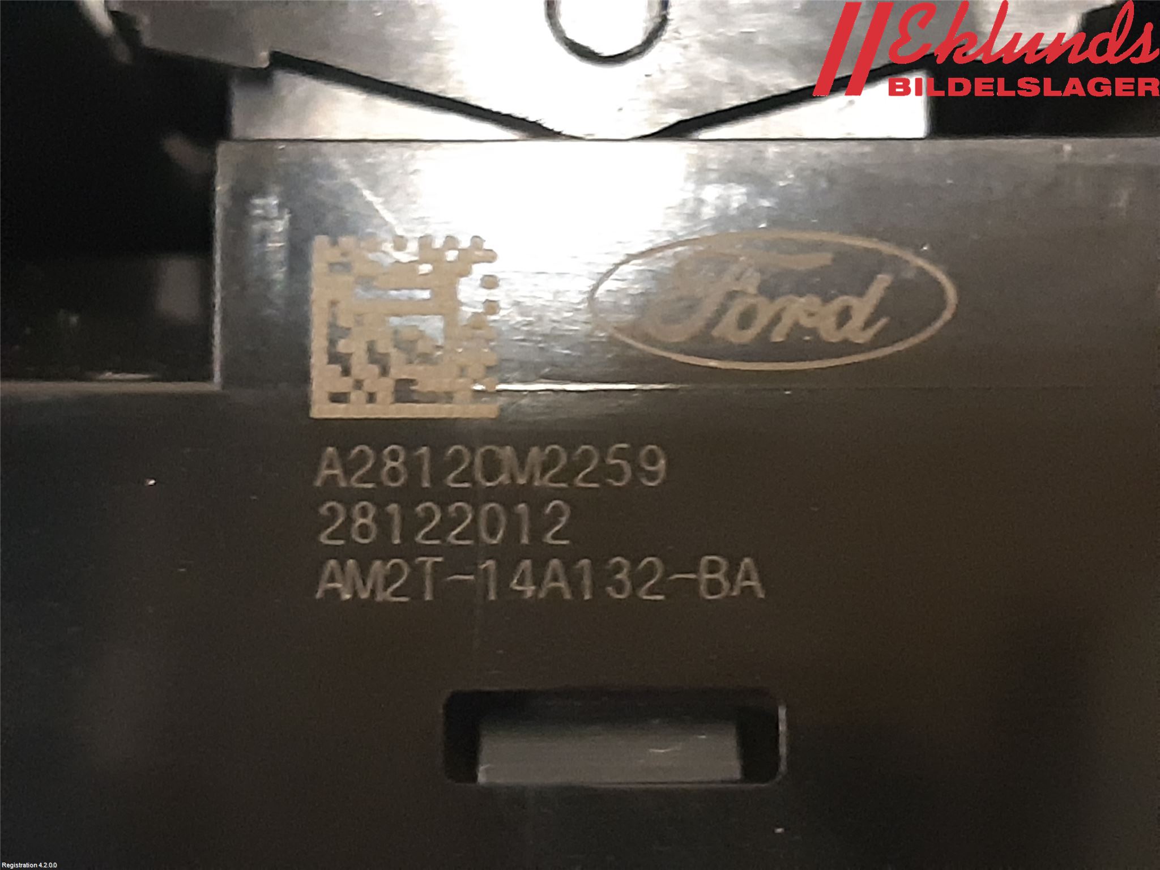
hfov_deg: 67.3
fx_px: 871
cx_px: 580
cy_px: 435
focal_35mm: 26
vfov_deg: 53.1
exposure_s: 1/25
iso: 640
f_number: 1.7
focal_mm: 3.93
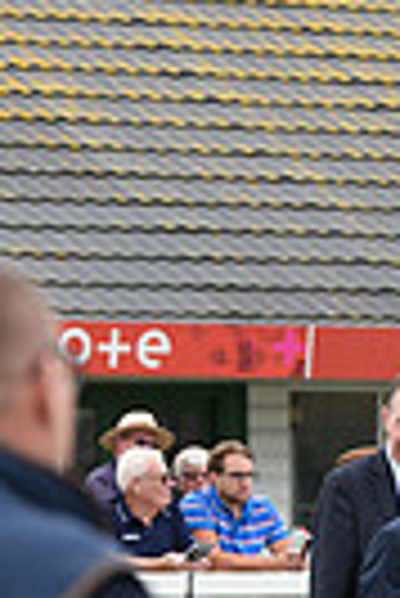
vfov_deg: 4.5
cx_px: 566
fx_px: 7580
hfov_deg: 3.0
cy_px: 1003
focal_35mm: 456
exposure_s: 1/800
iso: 800
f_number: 4.5
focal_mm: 135
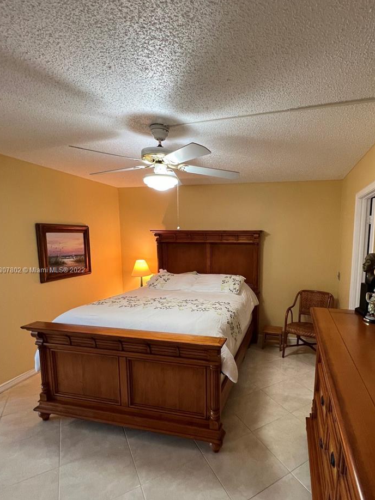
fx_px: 246
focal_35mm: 17
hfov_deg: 73.6
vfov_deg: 90.8
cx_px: 231
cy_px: 271
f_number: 1.8
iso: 200
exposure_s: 1/60
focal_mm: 1.57
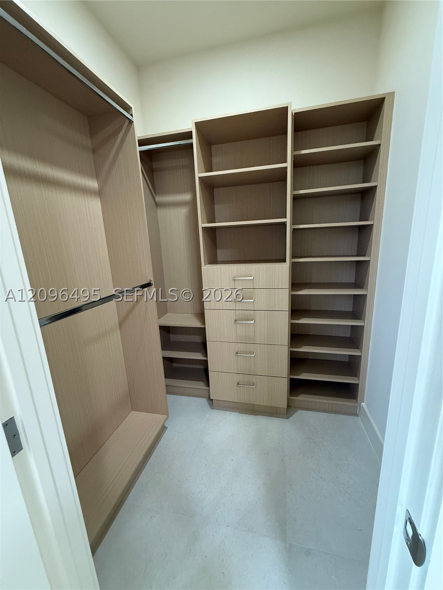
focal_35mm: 14
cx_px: 222
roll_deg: +2.2
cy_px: 295
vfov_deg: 102.1
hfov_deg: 85.7
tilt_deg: -12.7
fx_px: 239
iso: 400
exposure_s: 1/60
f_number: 2.2
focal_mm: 2.22
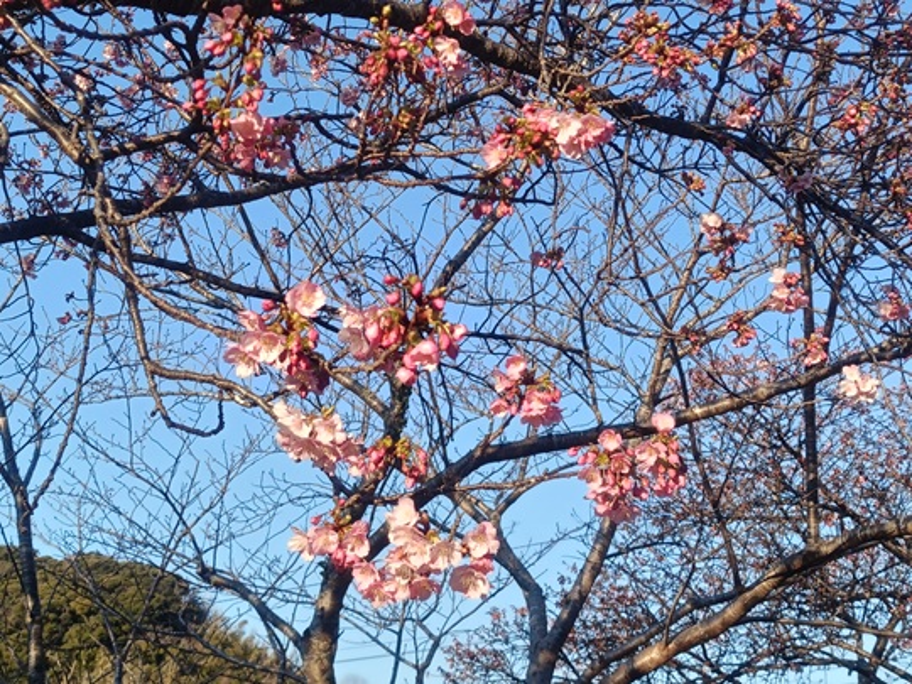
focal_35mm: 47
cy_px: 342
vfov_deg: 30.9
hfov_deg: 40.4
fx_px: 1238
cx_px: 456
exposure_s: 1/282
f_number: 1.7
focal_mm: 4.7
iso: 50
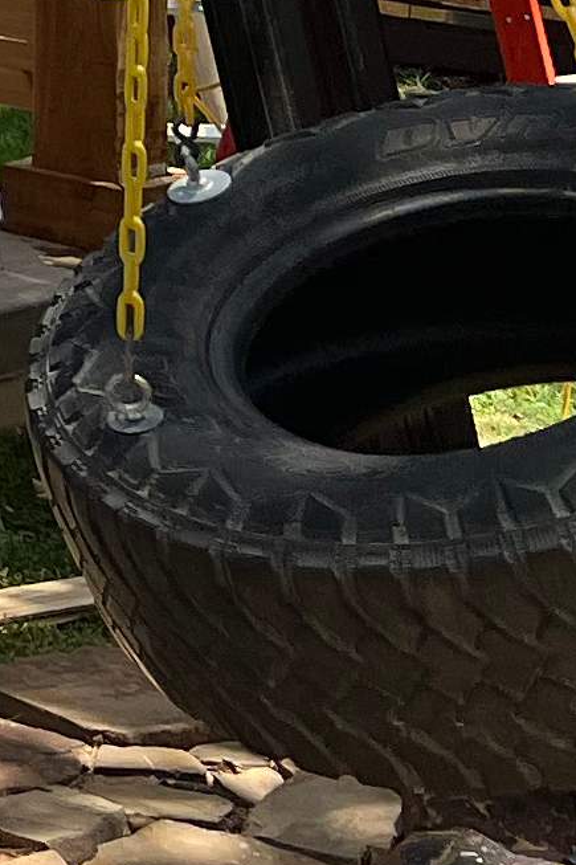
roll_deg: -1.0
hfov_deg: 6.8
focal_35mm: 167
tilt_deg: +0.3
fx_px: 4010
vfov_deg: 11.3
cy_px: -804
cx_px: -1570
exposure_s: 1/2208
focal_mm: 5.7
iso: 50
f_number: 1.5
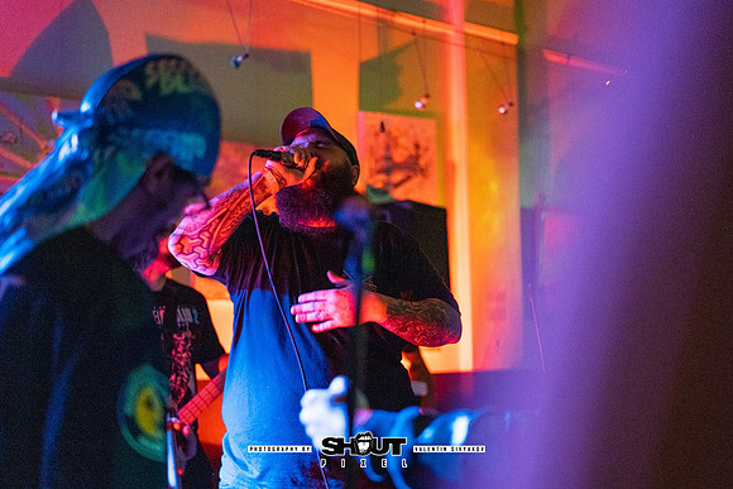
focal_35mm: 53
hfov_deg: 37.6
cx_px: 380
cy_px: 242
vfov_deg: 25.6
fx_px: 1076
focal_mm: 50
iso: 4000
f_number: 1.8
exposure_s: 1/200
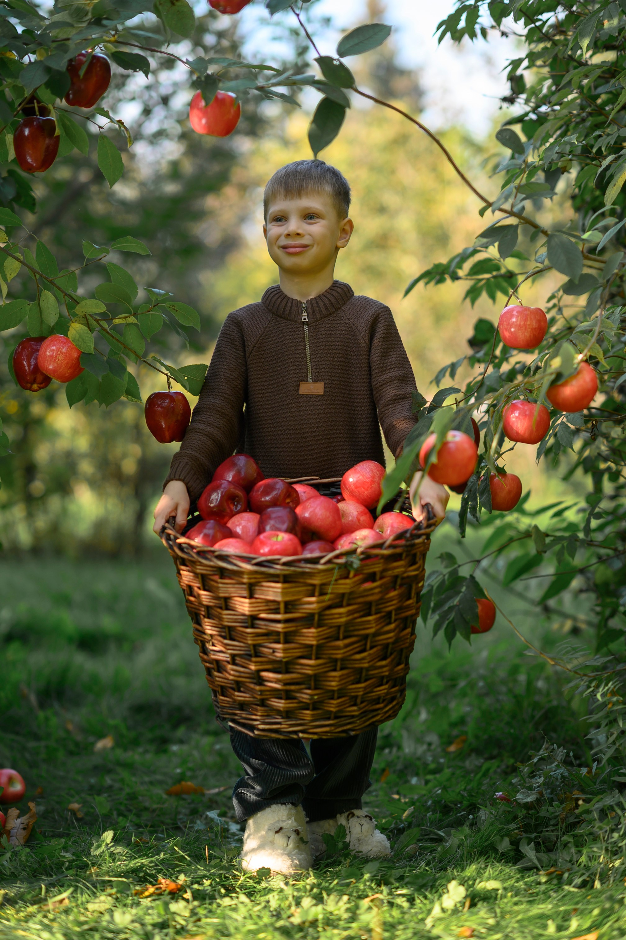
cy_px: 470
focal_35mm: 85
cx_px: 313
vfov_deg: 23.9
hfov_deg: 16.1
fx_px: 2217
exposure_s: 1/800
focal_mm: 85
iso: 250
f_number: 2.2
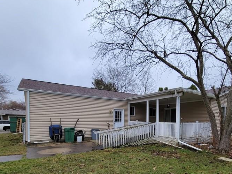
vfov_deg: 63.2
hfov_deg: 79.2
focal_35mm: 20
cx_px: 154
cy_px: 124
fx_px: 134
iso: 50
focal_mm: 2.2
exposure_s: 1/1016
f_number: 2.2
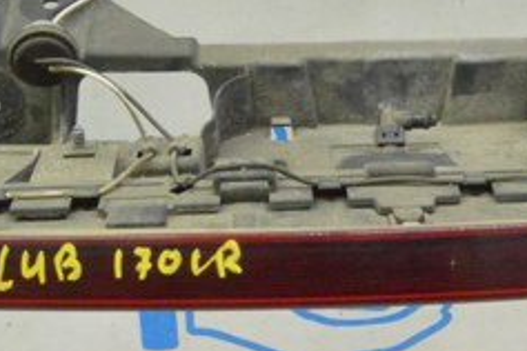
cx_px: 378
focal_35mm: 89
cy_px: 181
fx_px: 1303
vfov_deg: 15.4
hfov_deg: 22.7
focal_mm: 22
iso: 6400
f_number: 20
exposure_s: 1/20
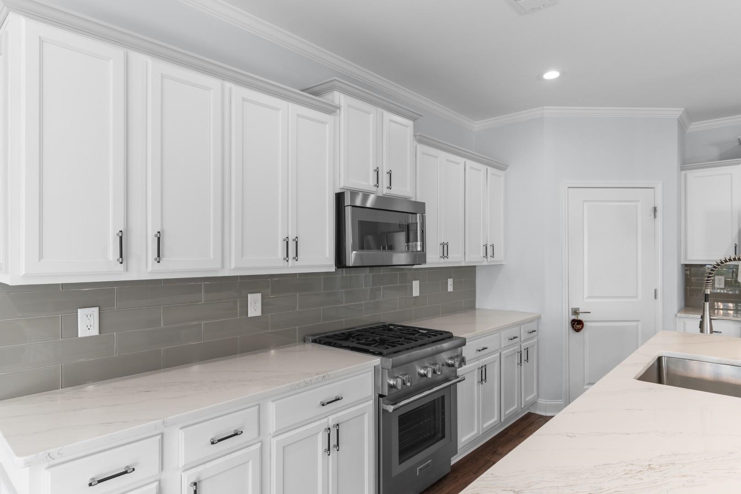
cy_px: 247
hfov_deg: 81.2
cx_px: 370
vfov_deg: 59.5
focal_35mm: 21
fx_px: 432
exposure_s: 1/4
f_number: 5
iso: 100
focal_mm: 14
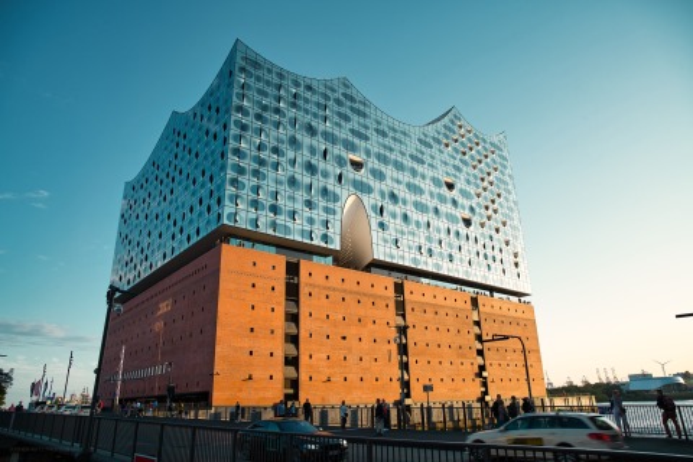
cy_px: 231
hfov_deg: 73.7
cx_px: 346
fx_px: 462
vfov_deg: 53.1
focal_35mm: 24
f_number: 8
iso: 100
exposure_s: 1/80
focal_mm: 24
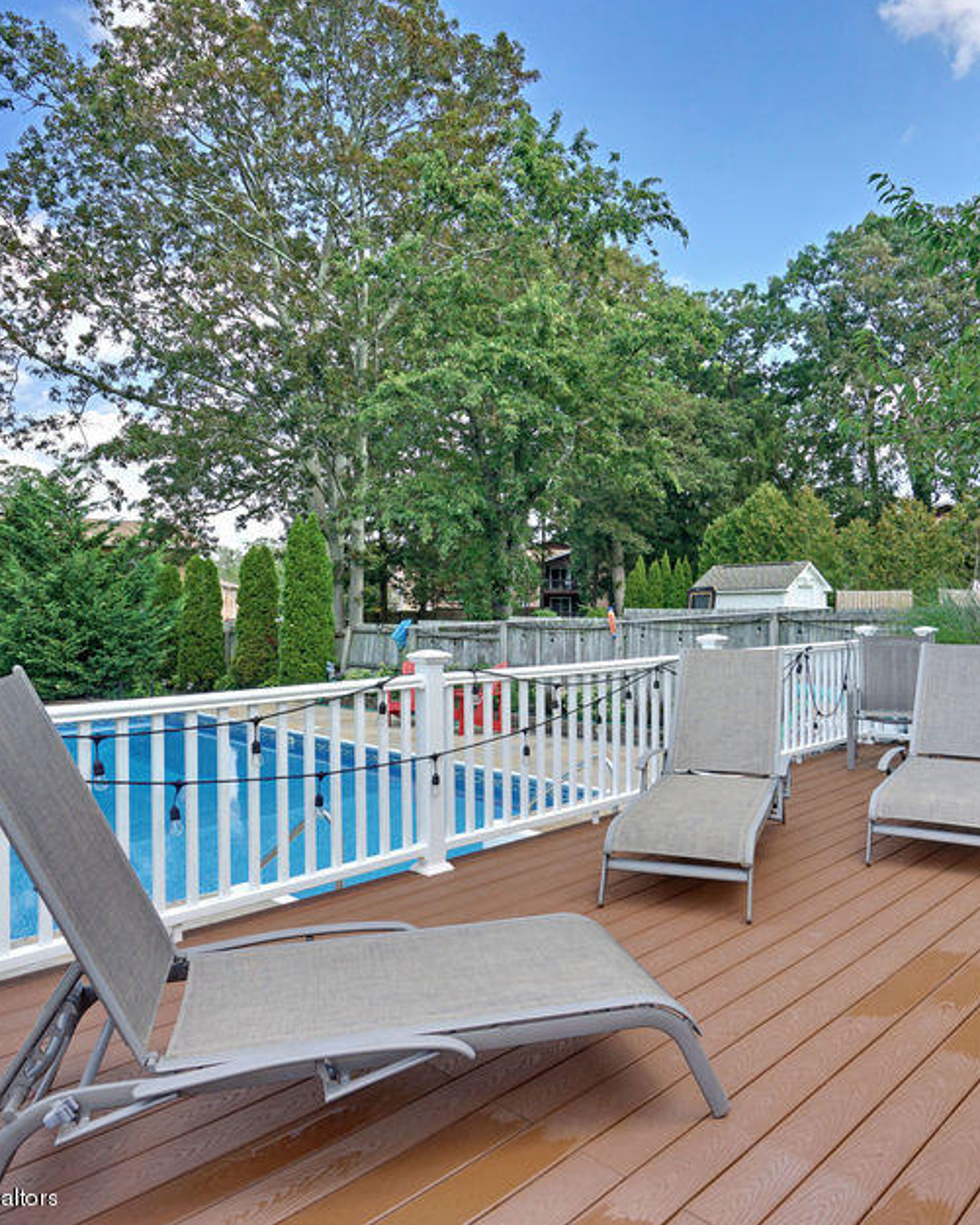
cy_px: 594
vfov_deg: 70.3
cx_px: 557
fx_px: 870
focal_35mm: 24
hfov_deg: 58.6
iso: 200
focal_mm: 16
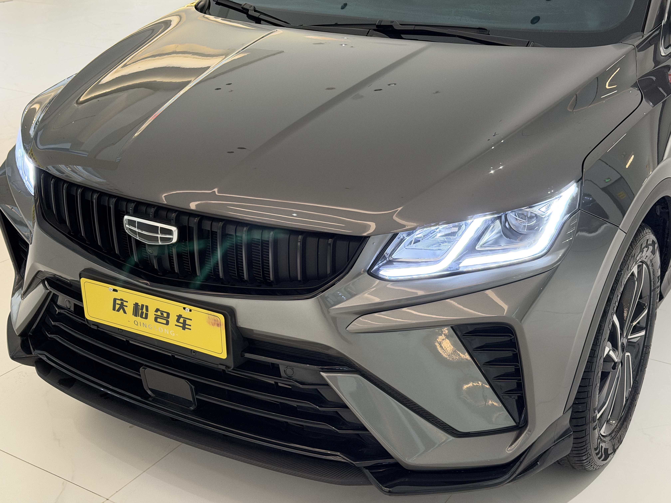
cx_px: 336
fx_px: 930
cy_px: 252
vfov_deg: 30.3
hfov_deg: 39.7
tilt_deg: -23.1
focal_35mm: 48
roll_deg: +0.7
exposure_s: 1/60
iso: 250
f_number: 1.78
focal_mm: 6.76
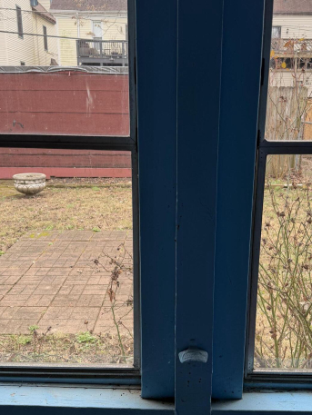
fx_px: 420
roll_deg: -0.4
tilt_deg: -15.4
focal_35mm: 35
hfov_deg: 40.6
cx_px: 177
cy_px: 215
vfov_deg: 52.6
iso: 64
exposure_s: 1/161
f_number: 1.78
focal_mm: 6.76
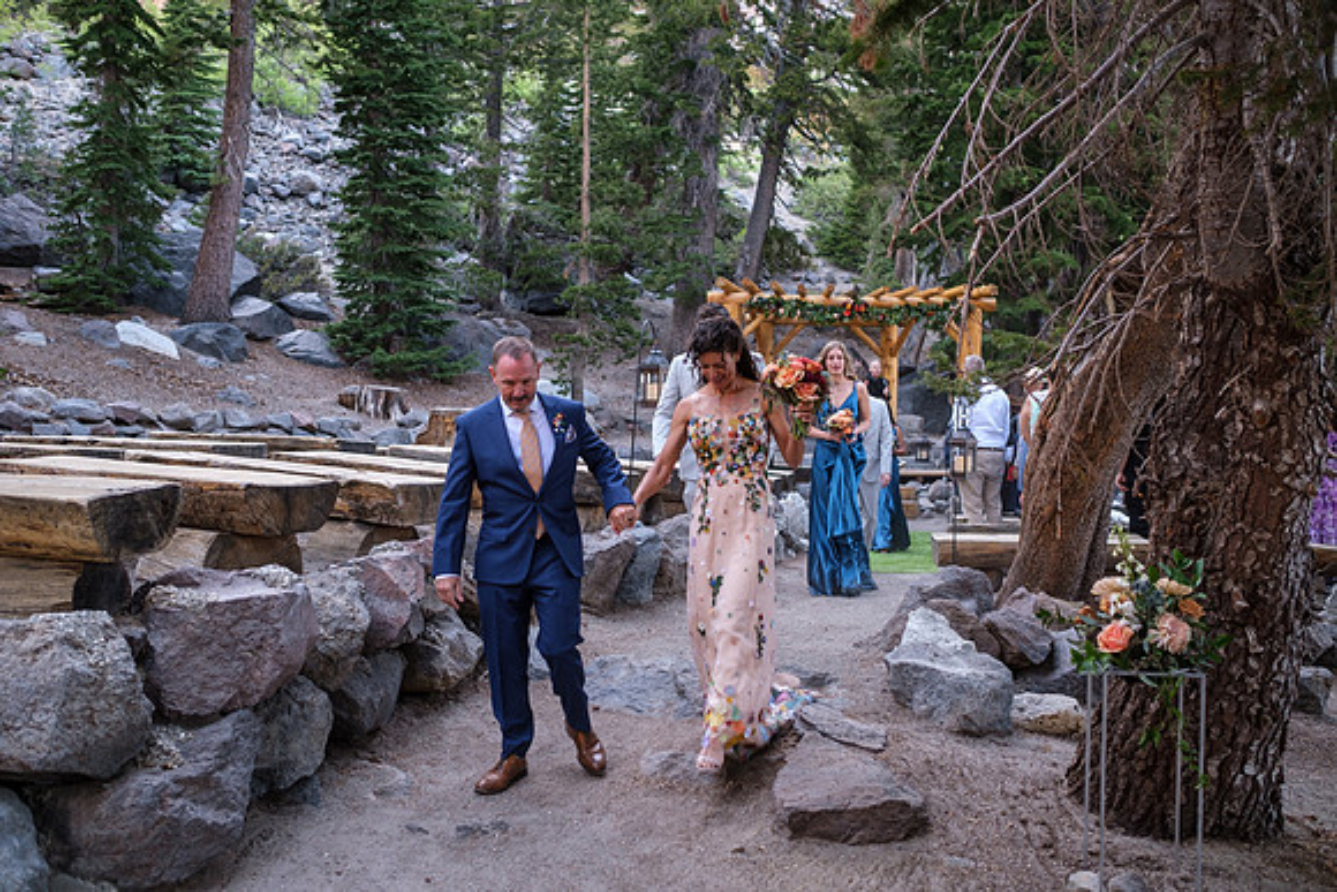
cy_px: 446
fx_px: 1300
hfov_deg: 54.4
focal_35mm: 35
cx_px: 668
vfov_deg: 37.9
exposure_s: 1/120
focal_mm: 23
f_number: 2.5
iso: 160
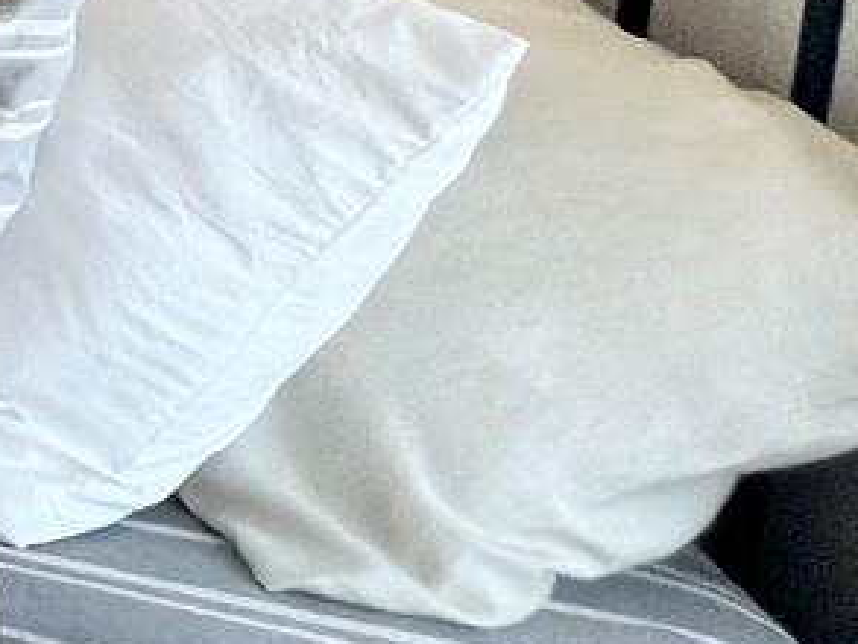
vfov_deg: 16.0
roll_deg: -1.1
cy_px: -653
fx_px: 1761
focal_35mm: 71
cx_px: -1391
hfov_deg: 13.6
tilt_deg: -2.9
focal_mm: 1.57
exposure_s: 1/120
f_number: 1.8
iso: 80
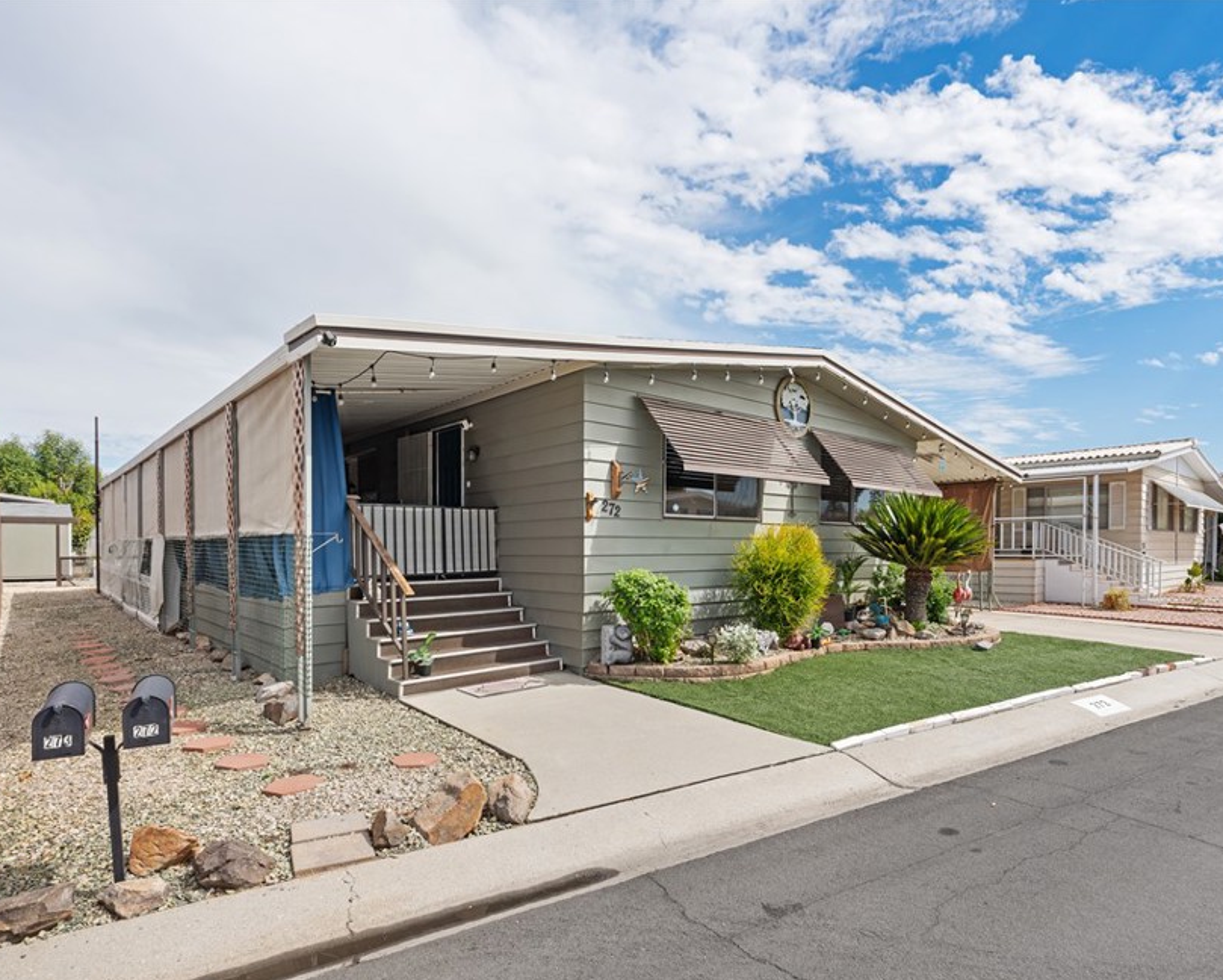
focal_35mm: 19
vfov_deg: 70.8
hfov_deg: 83.1
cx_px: 659
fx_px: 688
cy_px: 513
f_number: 7.1
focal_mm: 16
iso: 250
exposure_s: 1/320
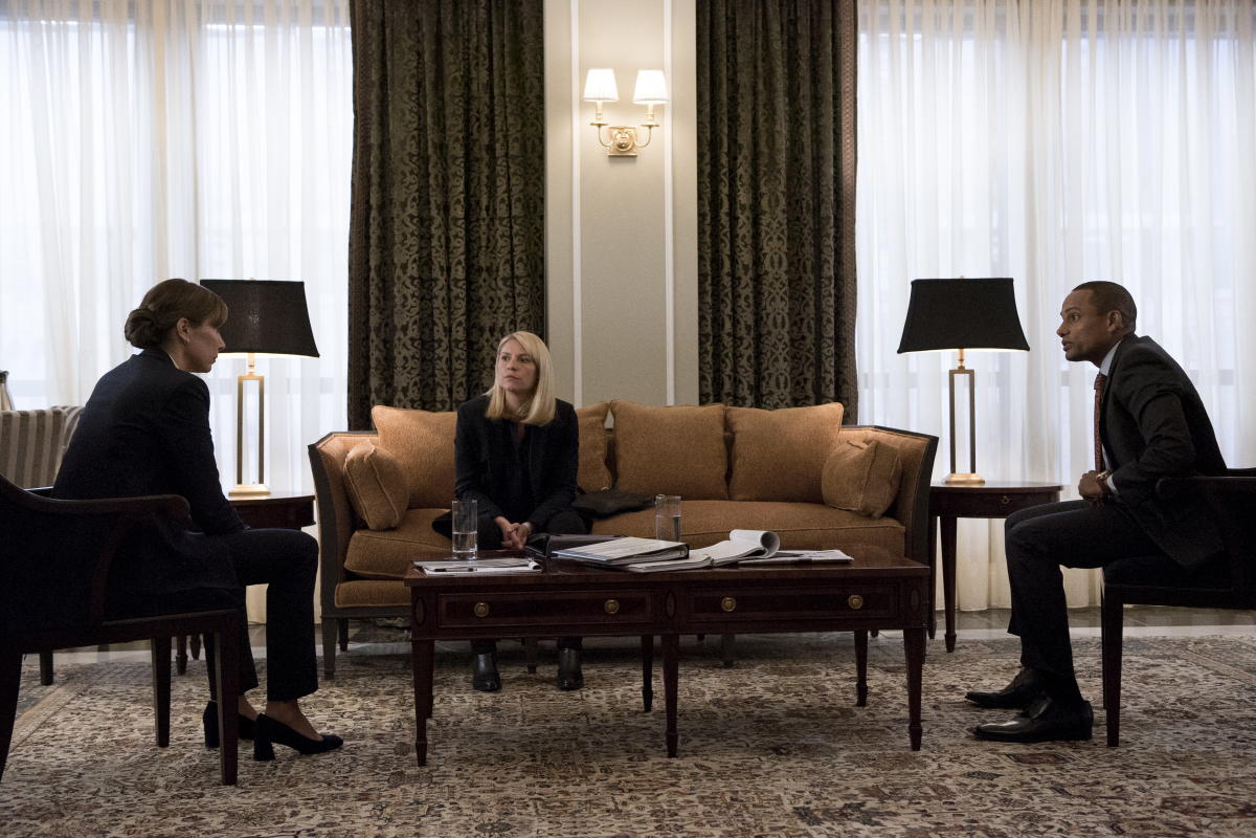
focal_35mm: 48
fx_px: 1675
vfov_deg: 28.1
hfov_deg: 41.1
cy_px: 419
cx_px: 628
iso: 4000
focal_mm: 48
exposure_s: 1/80
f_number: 3.5
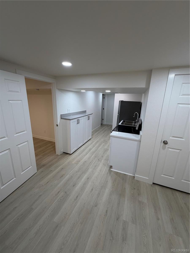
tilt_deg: -13.7
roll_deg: -3.1
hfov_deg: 85.7
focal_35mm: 14
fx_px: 102
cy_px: 126
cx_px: 95
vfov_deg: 102.1
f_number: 2.2
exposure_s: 1/120
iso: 160
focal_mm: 2.22
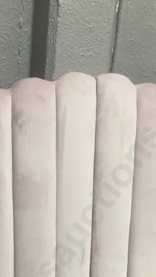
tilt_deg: -22.8
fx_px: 485
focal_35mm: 66
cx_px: 45
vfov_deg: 29.7
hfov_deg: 18.2
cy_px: 278
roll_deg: -4.0
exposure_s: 1/50
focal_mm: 3.99
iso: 100
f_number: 1.8
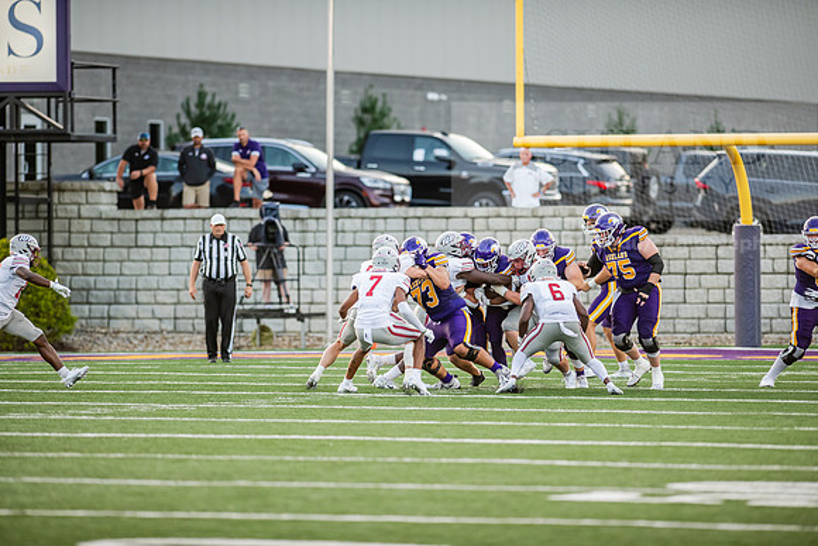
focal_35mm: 300
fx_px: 6818
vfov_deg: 4.6
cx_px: 409
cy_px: 273
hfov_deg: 6.9
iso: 1250
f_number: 3.2
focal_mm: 300
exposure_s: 1/1000
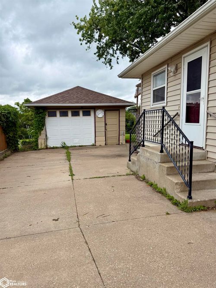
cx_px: 108
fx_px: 200
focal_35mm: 24
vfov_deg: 71.6
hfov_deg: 56.8
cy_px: 144
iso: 80
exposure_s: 1/2525
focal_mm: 6.76
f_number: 1.78
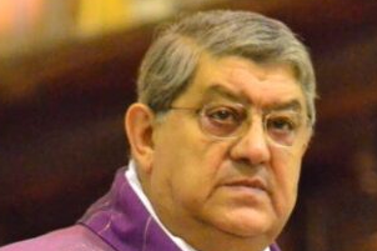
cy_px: 283
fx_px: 7190
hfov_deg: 3.0
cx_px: 202
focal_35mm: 687
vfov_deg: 2.0
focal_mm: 180
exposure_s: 1/80
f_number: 4.5
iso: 12800
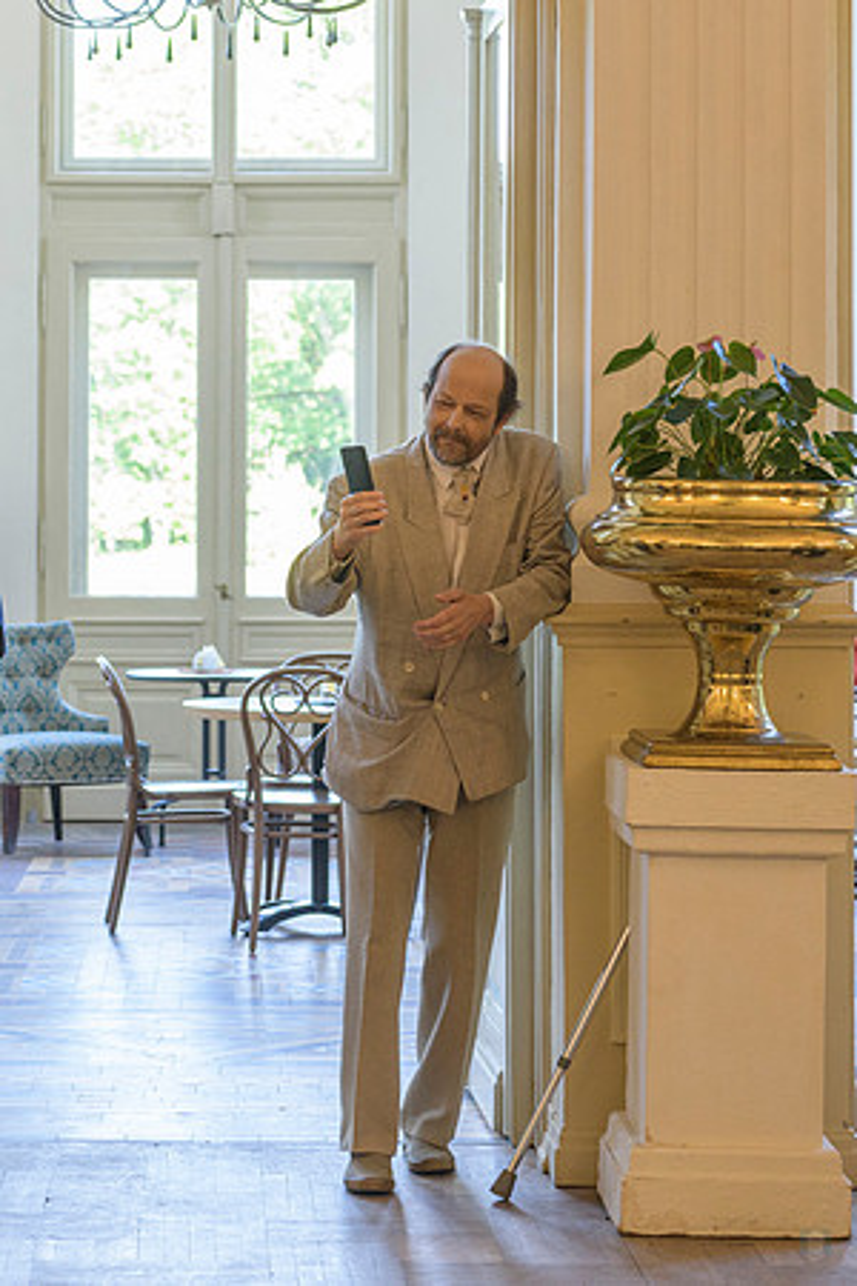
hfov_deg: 12.9
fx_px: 3774
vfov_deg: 19.3
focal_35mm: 106
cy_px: 423
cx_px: 157
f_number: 4
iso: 800
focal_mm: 52
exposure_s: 1/100
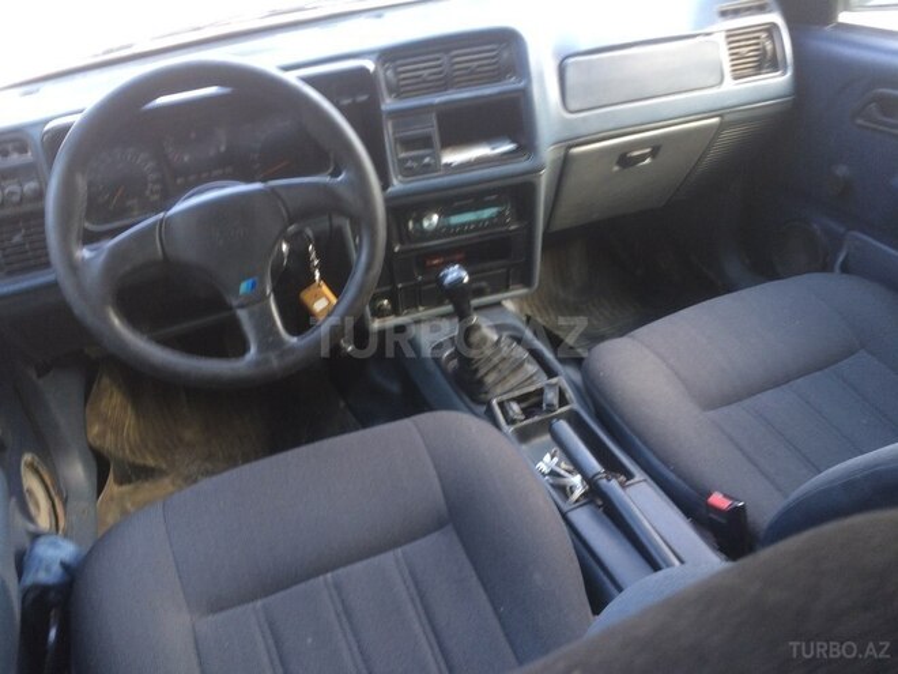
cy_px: 337
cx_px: 449
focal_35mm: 29
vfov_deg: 48.2
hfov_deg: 61.7
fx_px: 752
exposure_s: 1/33
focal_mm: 4.15
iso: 64
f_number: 2.2
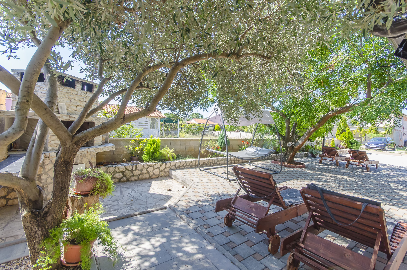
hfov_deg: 96.8
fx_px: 181
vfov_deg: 73.5
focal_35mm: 16
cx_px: 214
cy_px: 129
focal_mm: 10
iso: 200
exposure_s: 1/200
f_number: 7.1
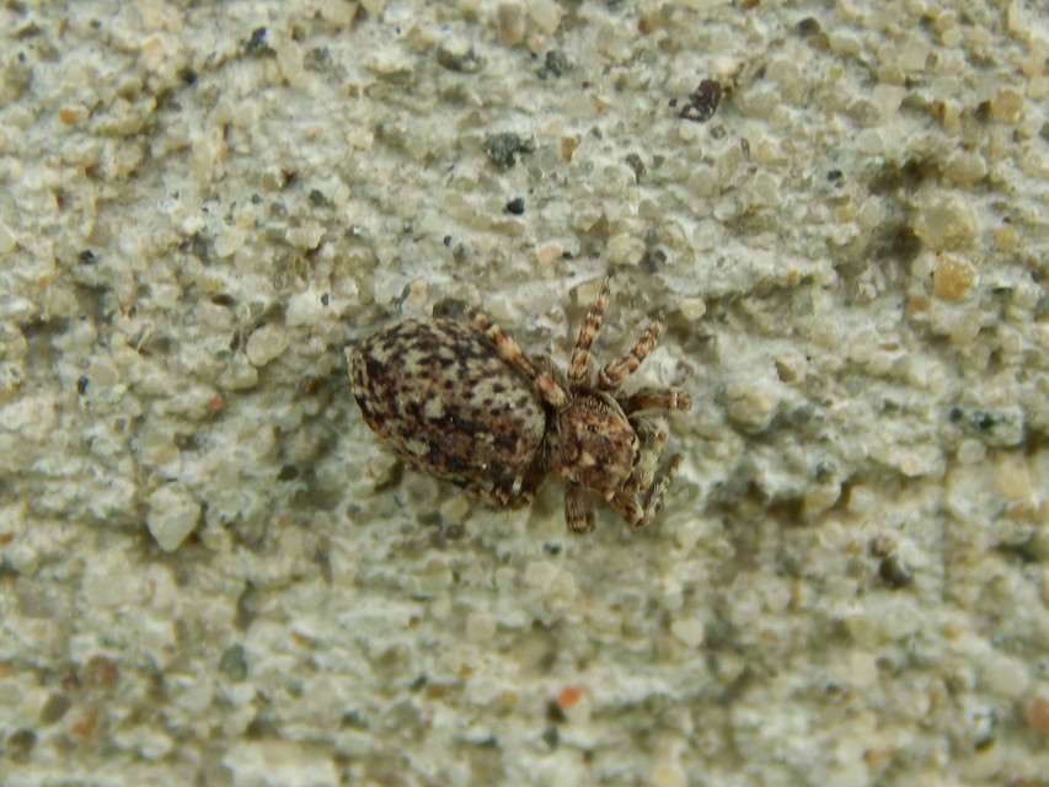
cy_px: 394
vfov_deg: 10.5
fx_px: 4273
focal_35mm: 141
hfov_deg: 14.0
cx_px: 524
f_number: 4.9
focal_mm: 25.3
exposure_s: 1/160
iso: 125
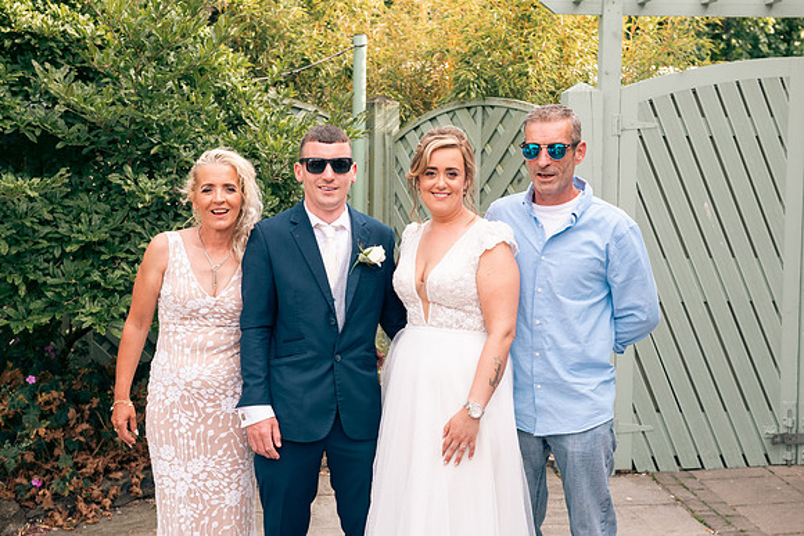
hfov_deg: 36.2
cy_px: 268
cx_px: 402
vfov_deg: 24.6
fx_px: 1229
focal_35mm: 55
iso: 160
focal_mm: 55
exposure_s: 1/160
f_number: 6.3
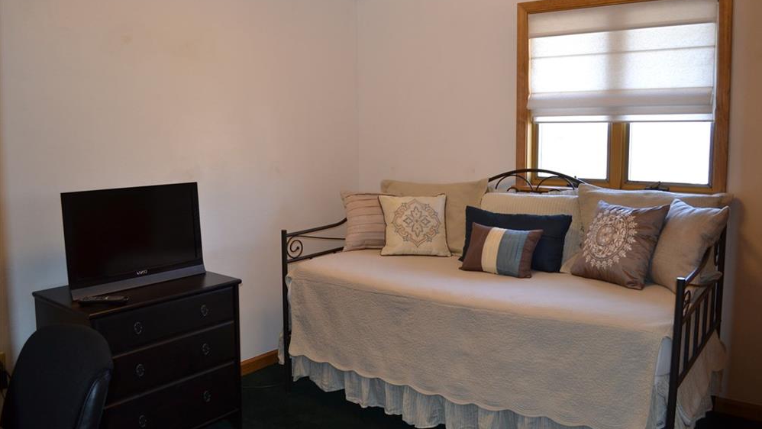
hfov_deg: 66.0
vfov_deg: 40.2
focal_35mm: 29
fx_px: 586
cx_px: 389
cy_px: 189
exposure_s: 1/60
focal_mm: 18
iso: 450
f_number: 3.5
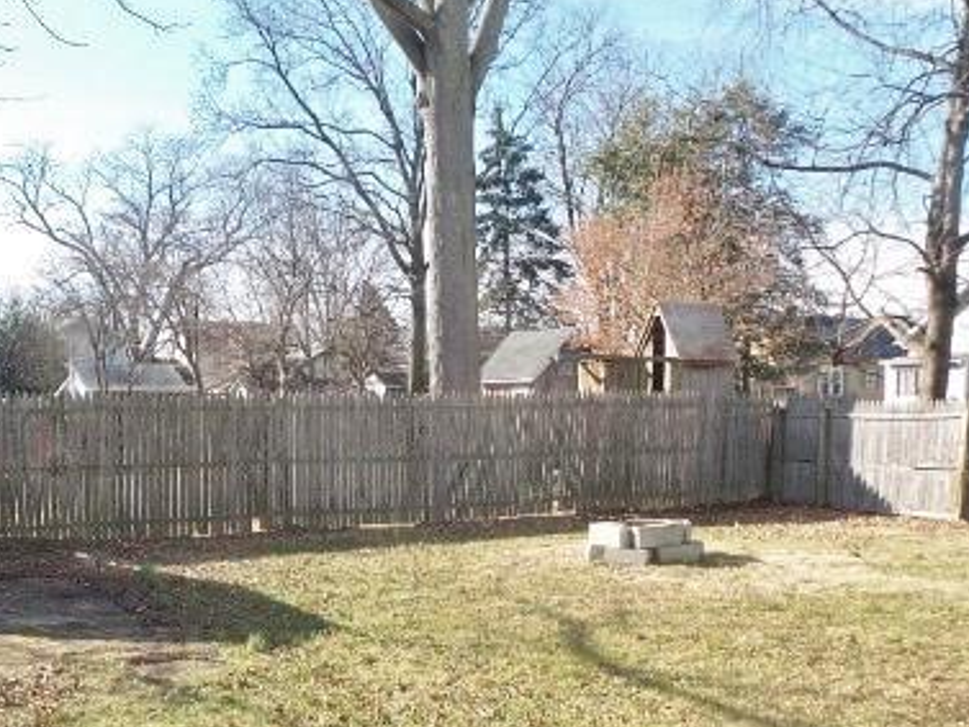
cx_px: 476
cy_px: 521
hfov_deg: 47.8
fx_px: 1092
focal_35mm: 39
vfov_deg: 36.2
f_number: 3.5
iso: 100
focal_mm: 4.1
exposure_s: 1/640
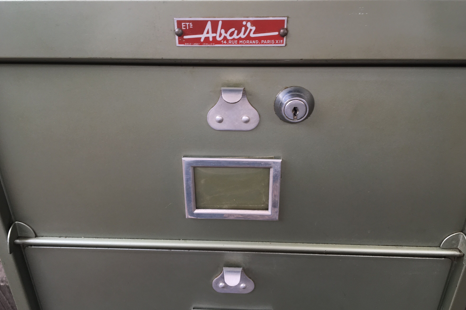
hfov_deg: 60.3
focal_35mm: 31
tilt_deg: -24.7
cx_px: 229
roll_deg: +2.4
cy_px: 143
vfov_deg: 42.3
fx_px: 401
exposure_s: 1/50
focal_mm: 4.15
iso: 32
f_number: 2.2
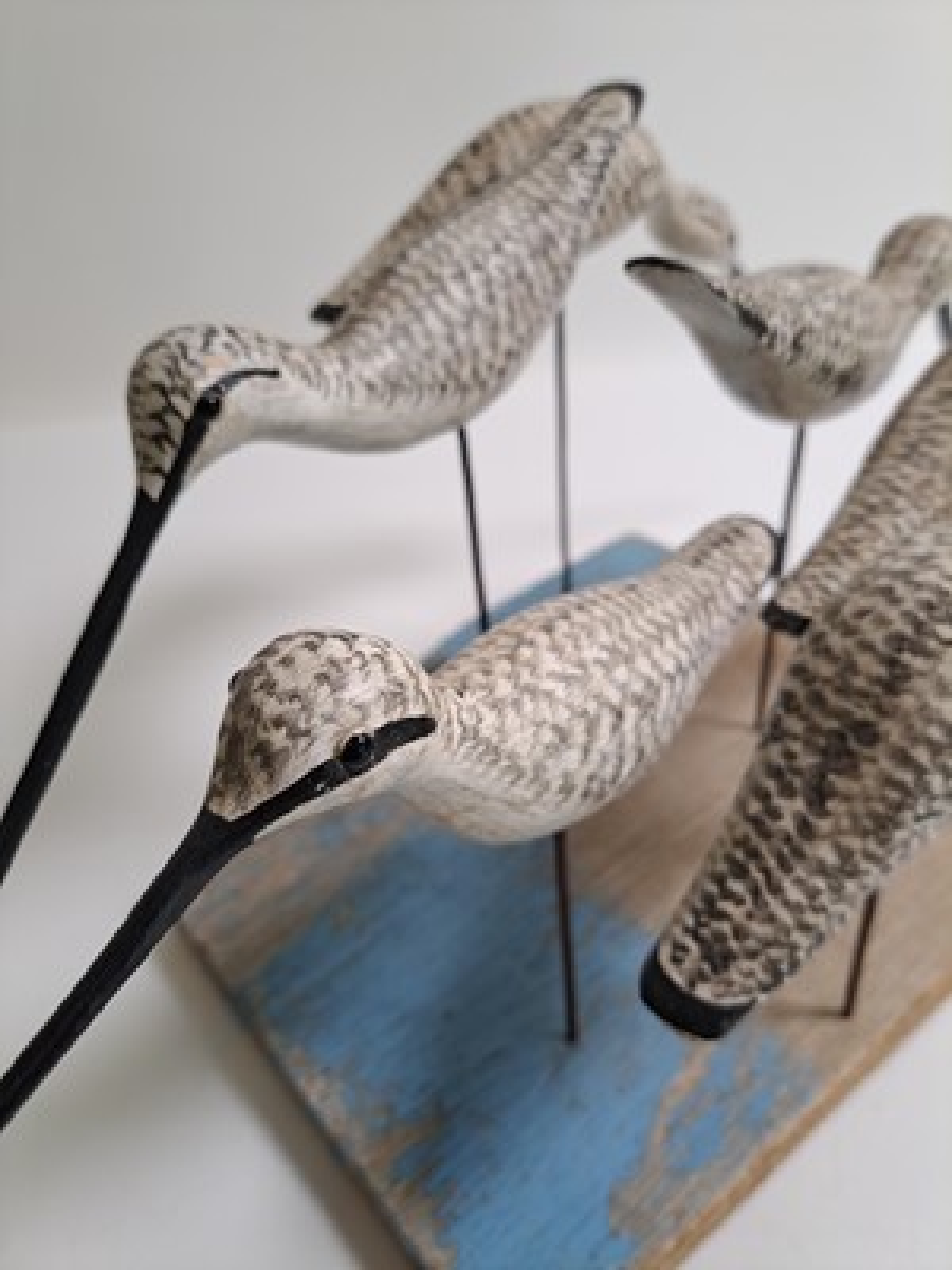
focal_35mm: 24
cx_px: 476
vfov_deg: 71.6
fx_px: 880
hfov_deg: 56.8
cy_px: 635
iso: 50
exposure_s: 1/100
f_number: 1.8
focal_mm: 5.23
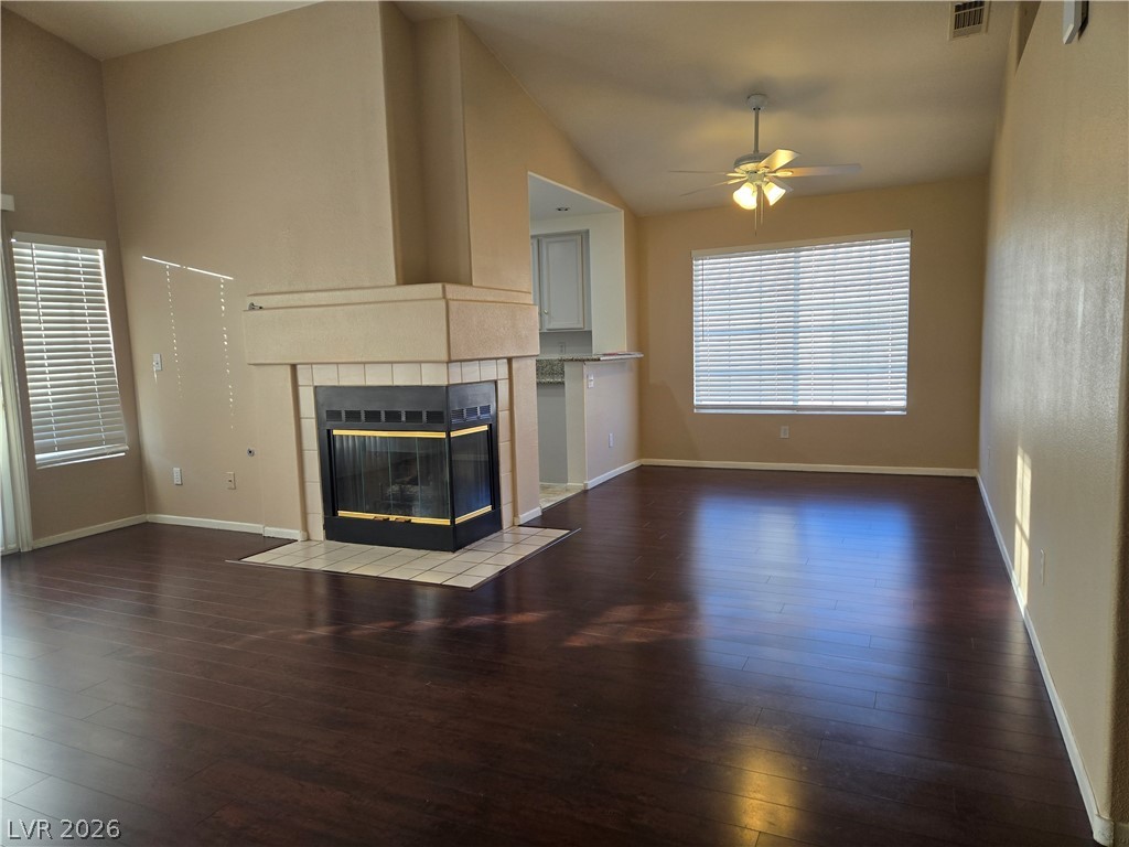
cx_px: 564
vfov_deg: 58.9
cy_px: 424
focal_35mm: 23
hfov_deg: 73.9
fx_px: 750
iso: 80
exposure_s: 1/120
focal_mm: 5.4
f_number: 1.8
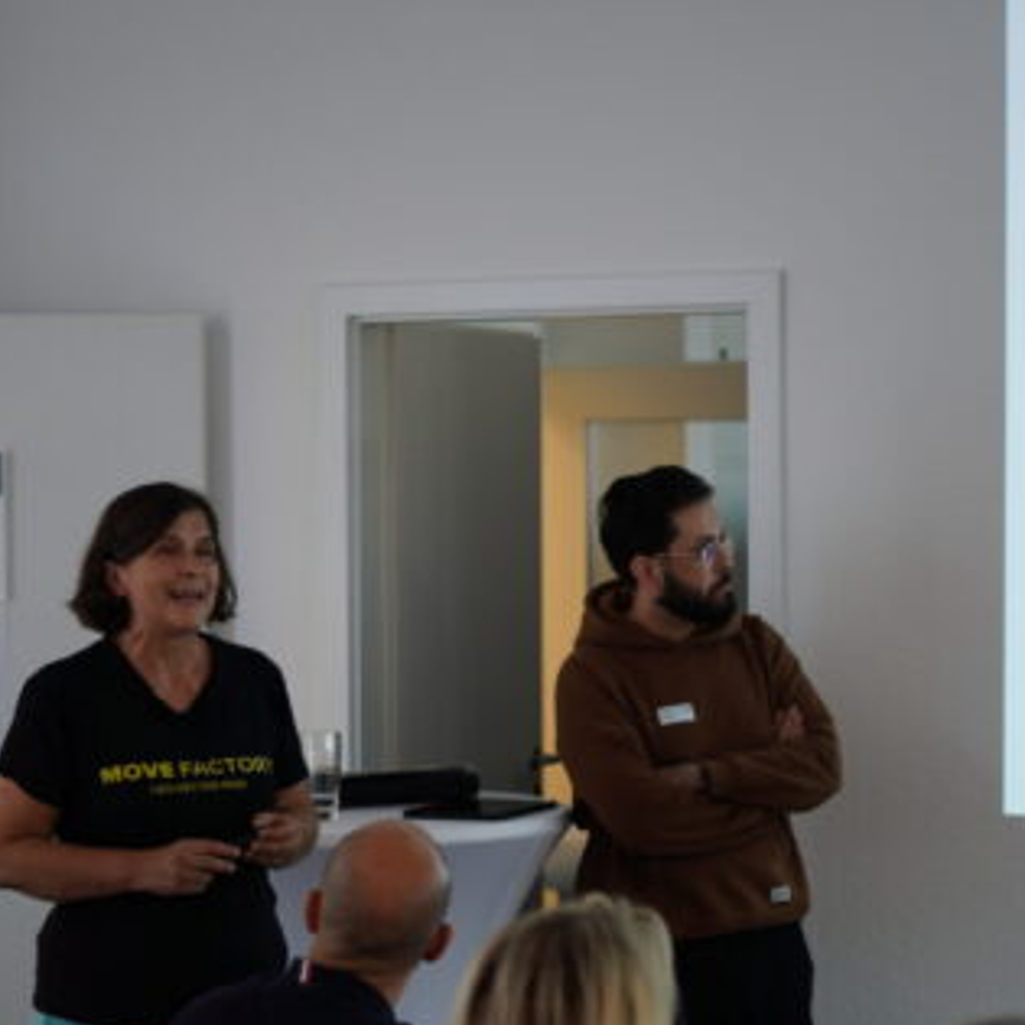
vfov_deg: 17.9
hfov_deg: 17.9
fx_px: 3250
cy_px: 622
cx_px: 508
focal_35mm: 97
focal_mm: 50
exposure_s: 1/80
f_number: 1.8
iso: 100
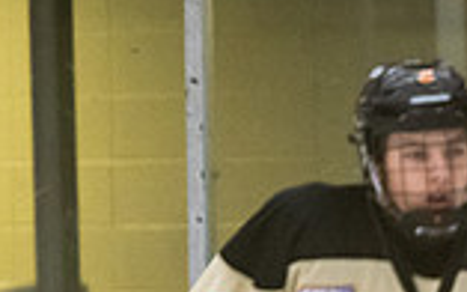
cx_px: 803
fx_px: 11018
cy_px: 539
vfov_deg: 1.5
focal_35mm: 866
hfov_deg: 2.4
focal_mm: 170
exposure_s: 1/640
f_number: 3.2
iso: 3200
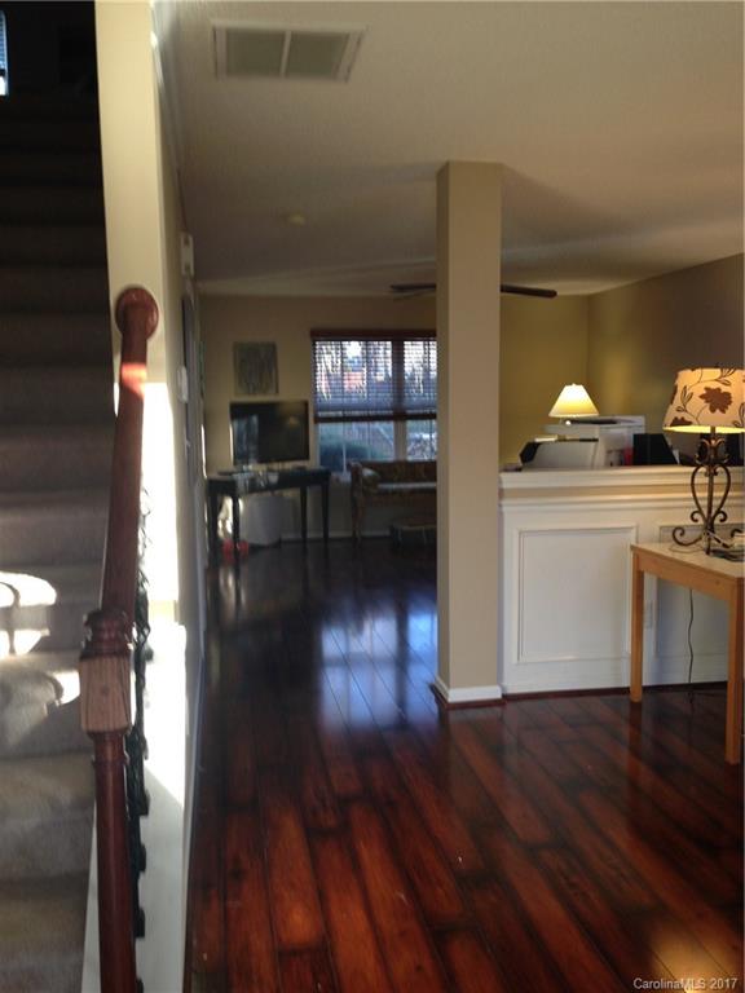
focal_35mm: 33
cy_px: 496
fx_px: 947
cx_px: 372
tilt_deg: -4.5
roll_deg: -0.1
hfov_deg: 42.9
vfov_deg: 55.4
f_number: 2.4
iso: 50
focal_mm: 4.12
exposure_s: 1/20
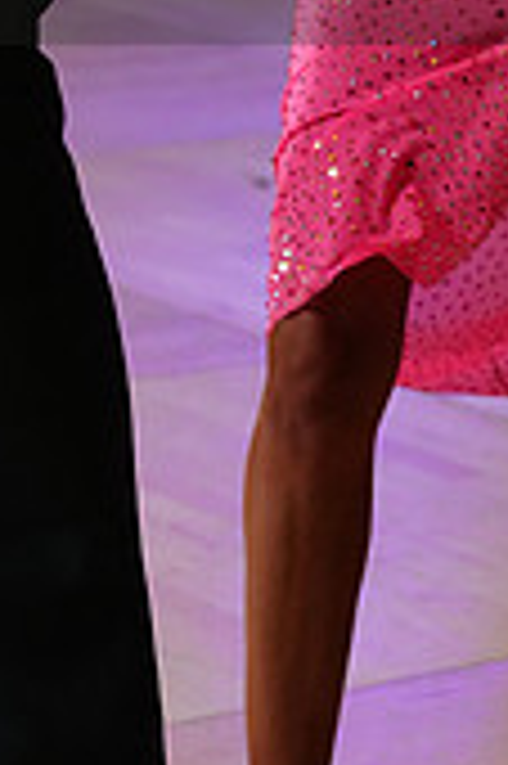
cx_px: -38
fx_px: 5069
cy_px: -104
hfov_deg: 5.7
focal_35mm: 239
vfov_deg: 8.5
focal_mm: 70
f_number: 4
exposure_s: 1/320
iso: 3200
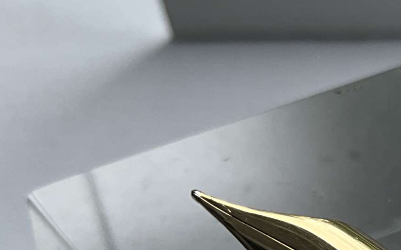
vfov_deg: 13.7
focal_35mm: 91
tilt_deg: -67.1
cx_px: 502
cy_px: 350
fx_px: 994
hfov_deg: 21.0
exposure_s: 1/122
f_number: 1.8
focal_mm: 3
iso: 16
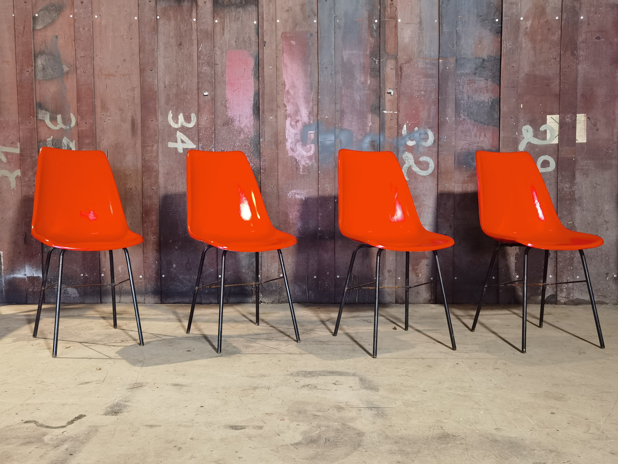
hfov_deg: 56.8
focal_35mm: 32
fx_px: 571
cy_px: 232
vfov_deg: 44.2
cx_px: 309
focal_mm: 6.71
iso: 400
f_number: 1.9
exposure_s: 1/33.3
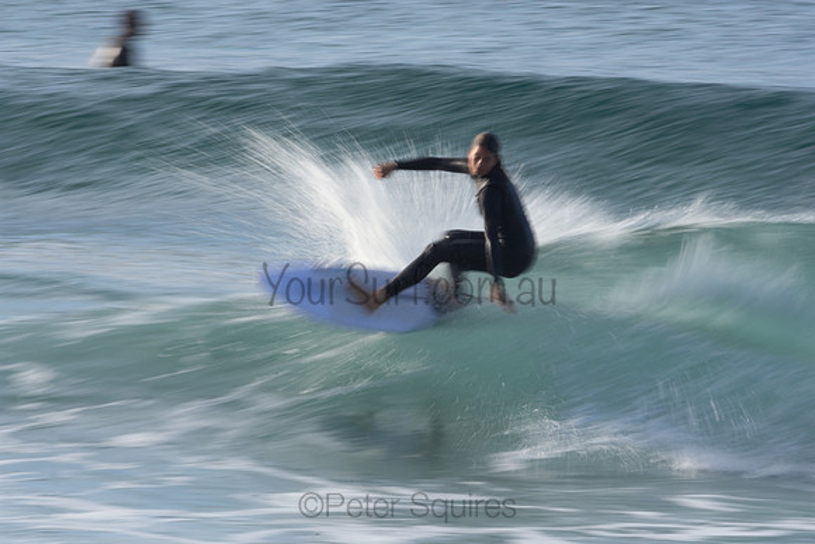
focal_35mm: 750
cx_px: 408
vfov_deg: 1.8
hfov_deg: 2.7
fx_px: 16982
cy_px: 272
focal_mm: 500
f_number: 29
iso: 125
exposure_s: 1/20
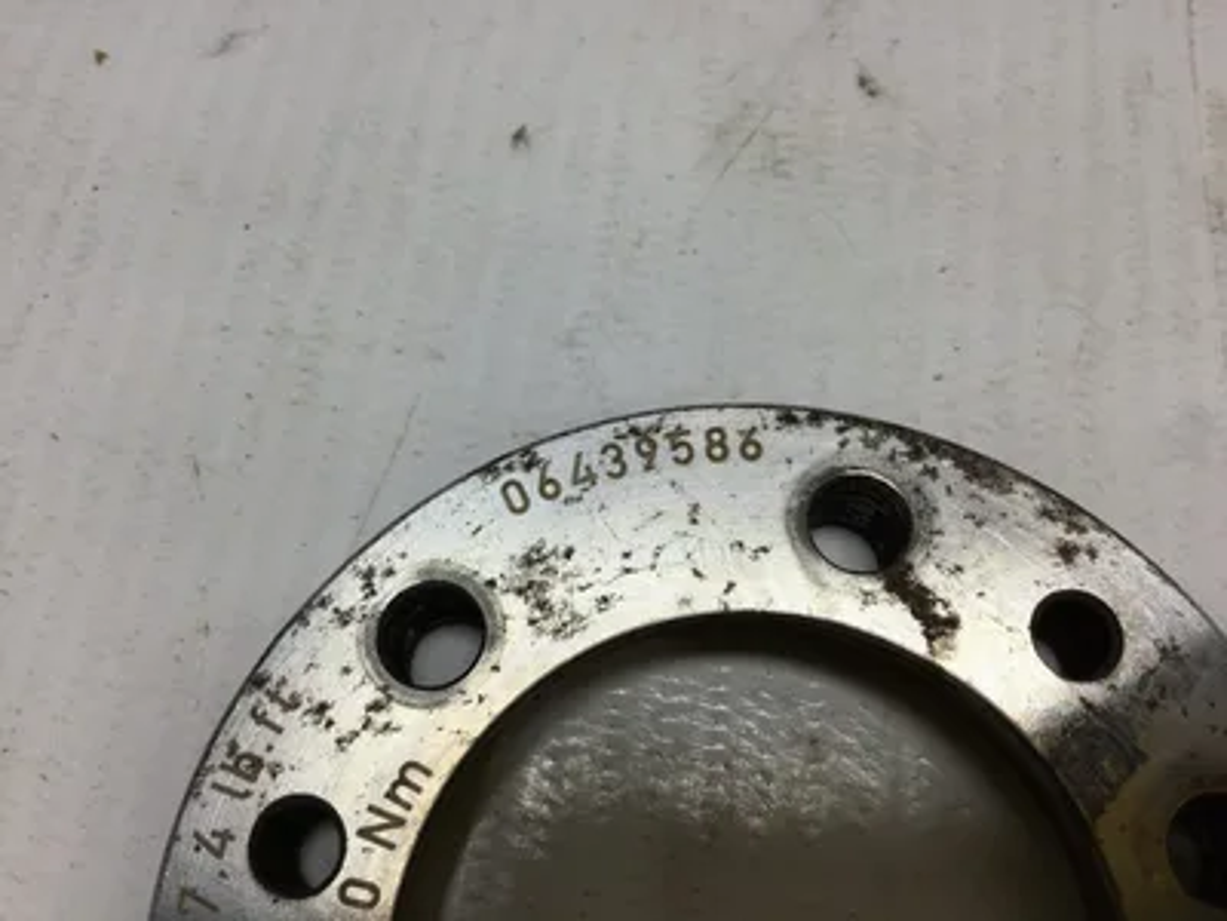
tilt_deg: -69.7
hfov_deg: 58.4
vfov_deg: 45.4
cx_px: 614
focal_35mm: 31
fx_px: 1099
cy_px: 460
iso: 25
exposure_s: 1/375
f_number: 2.4
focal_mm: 3.3
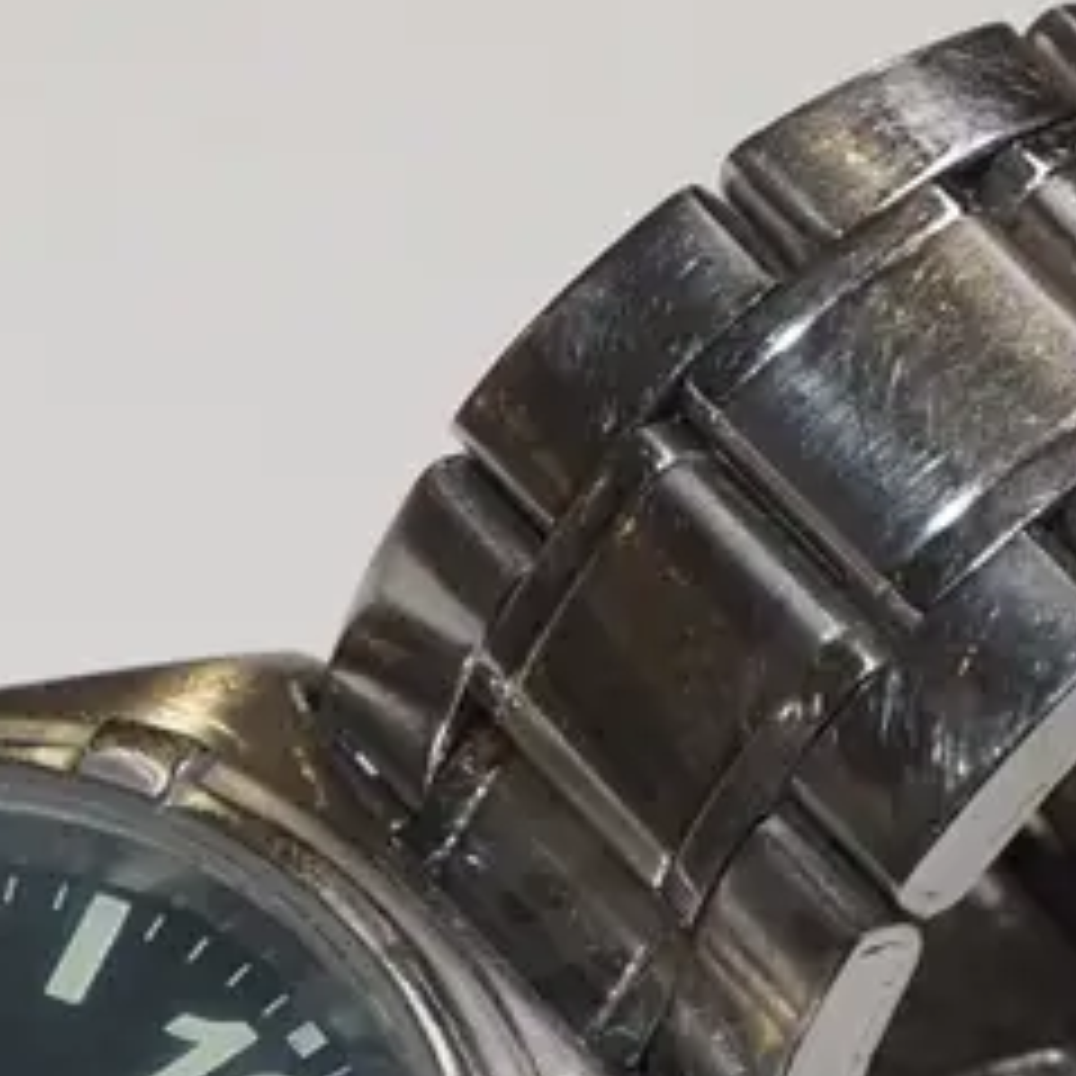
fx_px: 7455
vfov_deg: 8.1
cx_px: -171
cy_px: 1486
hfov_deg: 8.2
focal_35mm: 212
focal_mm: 28
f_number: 5.6
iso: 640
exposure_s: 1/200
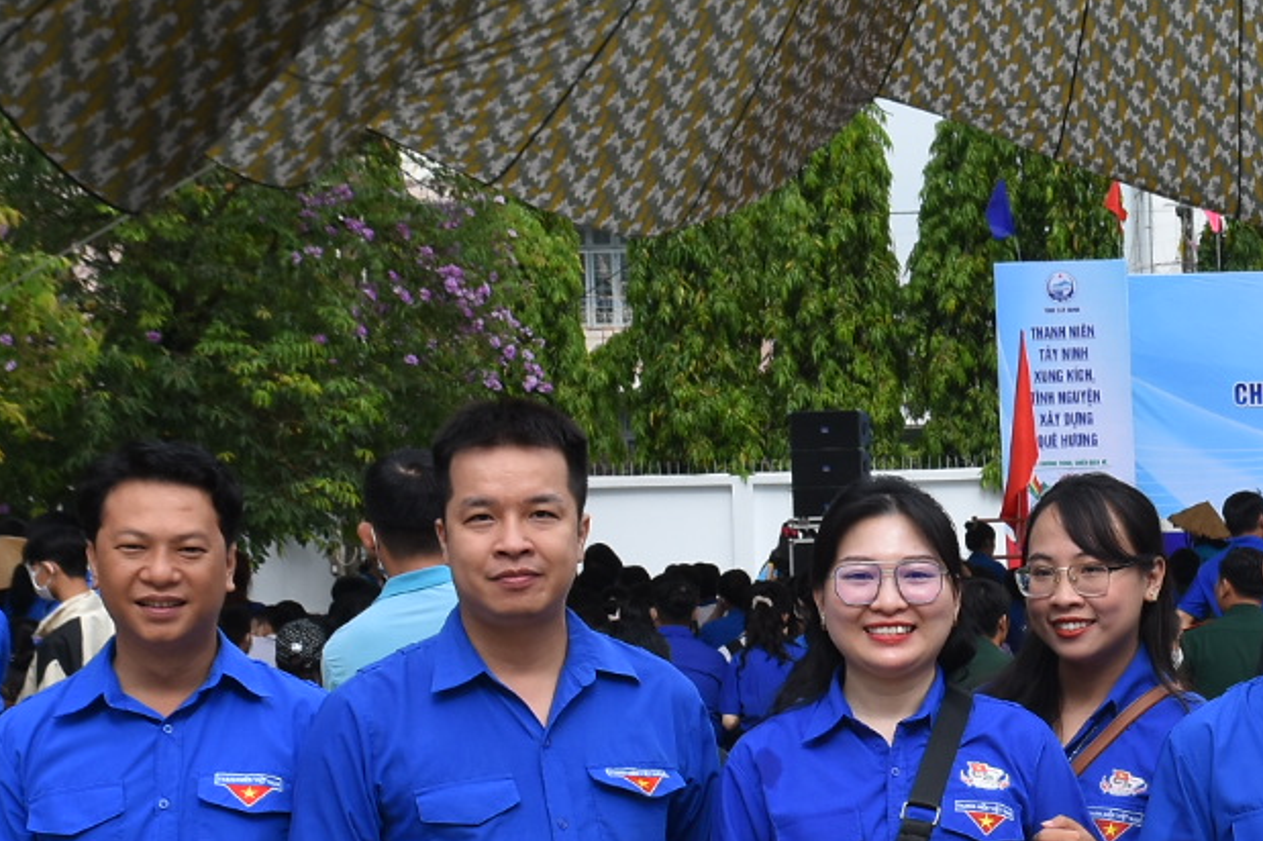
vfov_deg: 12.3
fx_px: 3857
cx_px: 1553
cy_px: 853
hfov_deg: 17.6
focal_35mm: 110
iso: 200
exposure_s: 1/250
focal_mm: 28
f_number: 9
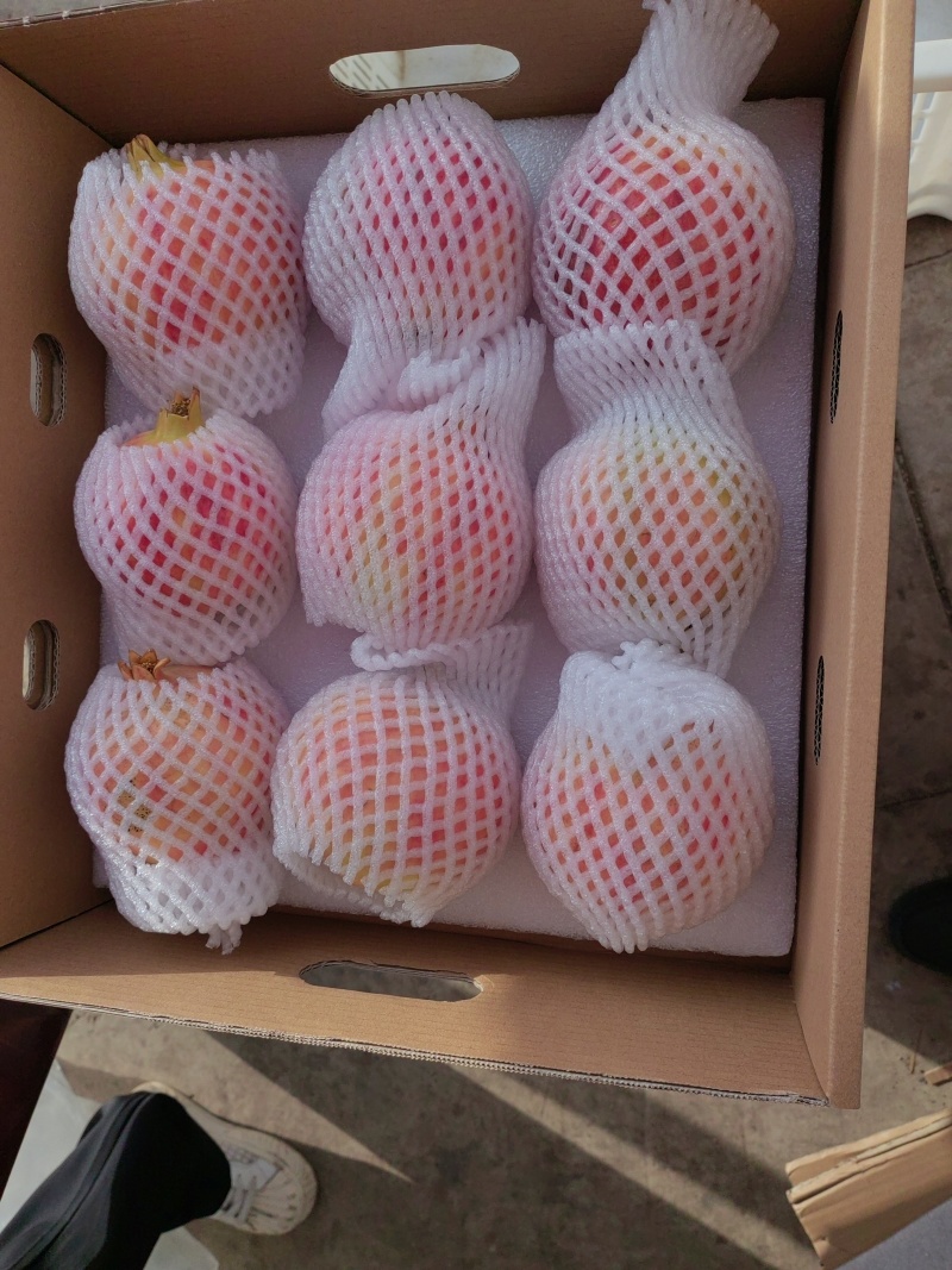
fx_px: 990
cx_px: 476
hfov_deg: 51.3
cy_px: 635
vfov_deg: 65.3
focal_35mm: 27
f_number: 1.9
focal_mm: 5.52
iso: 50
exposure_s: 1/2611
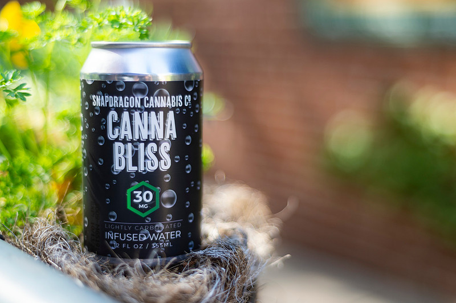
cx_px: 220
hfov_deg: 37.4
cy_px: 151
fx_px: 674
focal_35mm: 53
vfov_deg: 25.3
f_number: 1.8
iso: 200
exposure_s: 1/400
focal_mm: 50
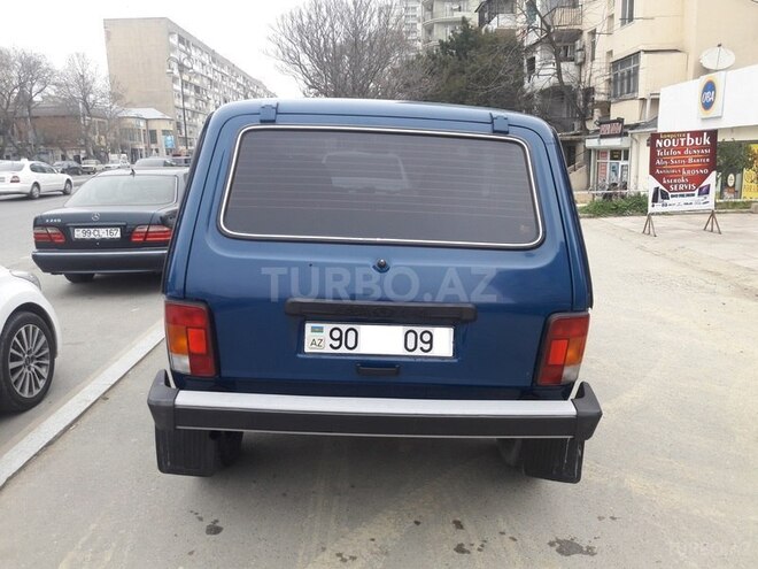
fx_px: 613
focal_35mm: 28
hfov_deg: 63.4
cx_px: 379
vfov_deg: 49.7
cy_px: 284
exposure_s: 1/130
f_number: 1.9
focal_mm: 3.7
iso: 40
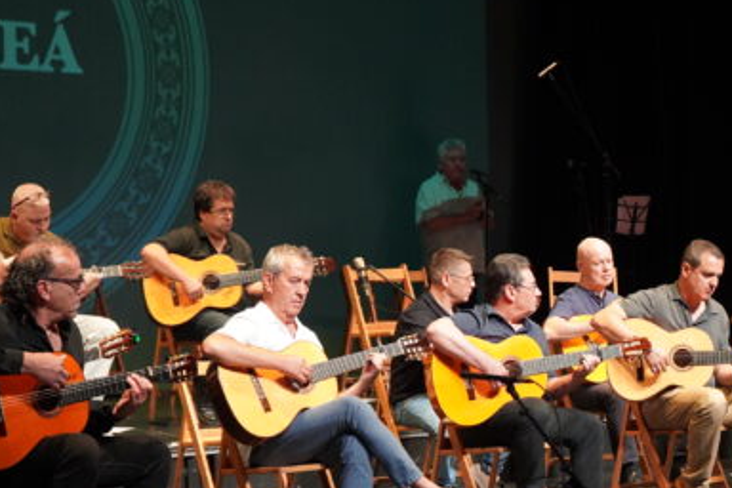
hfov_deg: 21.0
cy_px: 354
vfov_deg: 14.2
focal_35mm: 96
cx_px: 595
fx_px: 1952
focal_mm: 53
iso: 6400
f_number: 5
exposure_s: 1/160
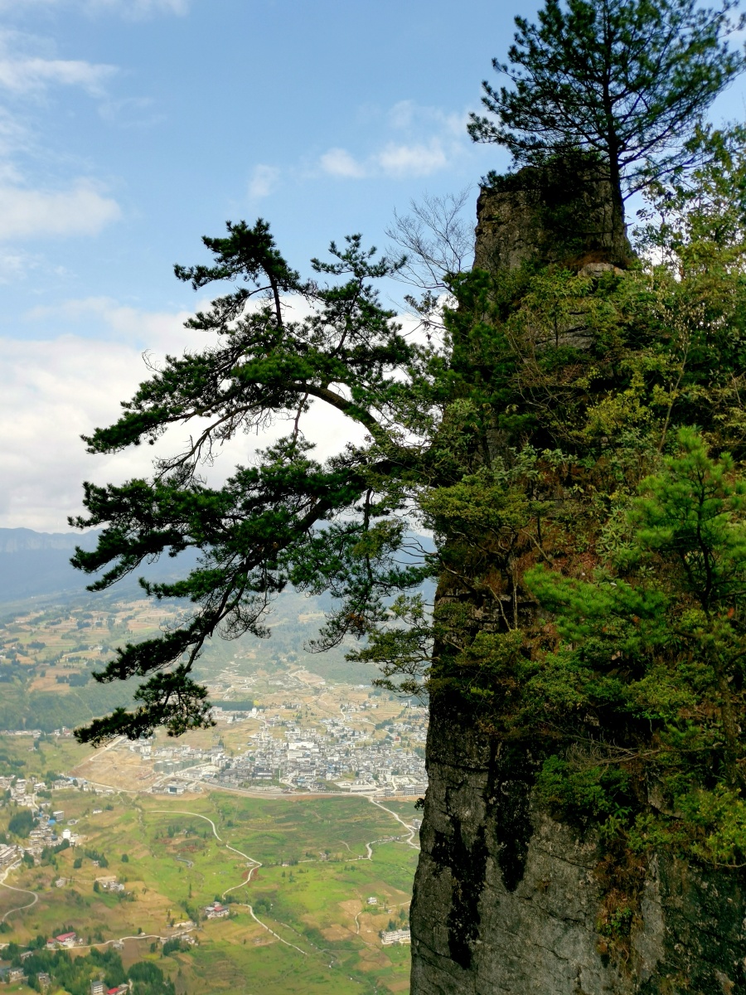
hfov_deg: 41.8
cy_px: 498
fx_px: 977
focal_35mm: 34
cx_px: 373
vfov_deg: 54.0
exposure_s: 1/2008
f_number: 1.8
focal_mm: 5.58
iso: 50
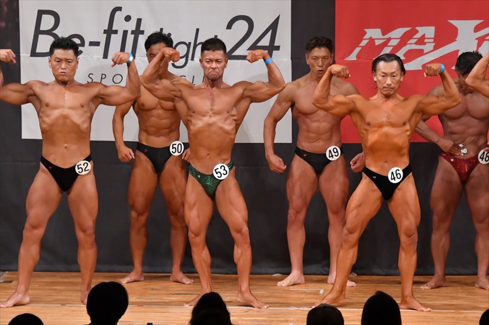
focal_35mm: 270
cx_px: 244
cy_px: 162
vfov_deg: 5.1
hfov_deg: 7.6
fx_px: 3666
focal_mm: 180
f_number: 5.6
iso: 8000
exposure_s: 1/400
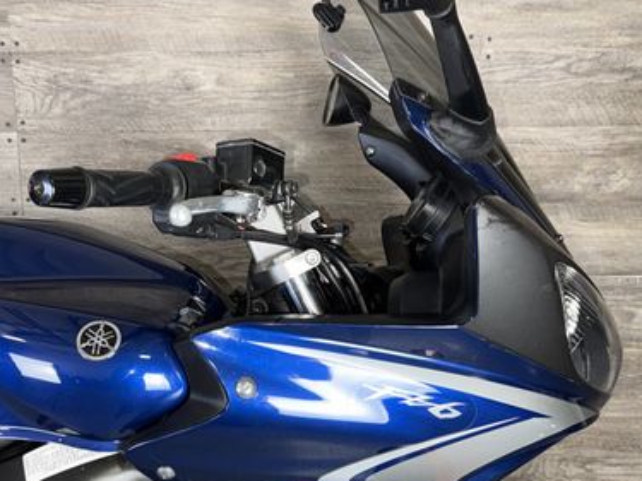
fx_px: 760
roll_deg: +1.6
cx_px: 245
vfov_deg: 35.1
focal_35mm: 41
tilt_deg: -11.3
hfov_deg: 45.4
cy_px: 260
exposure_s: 1/27
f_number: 1.78
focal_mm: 6.76
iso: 80
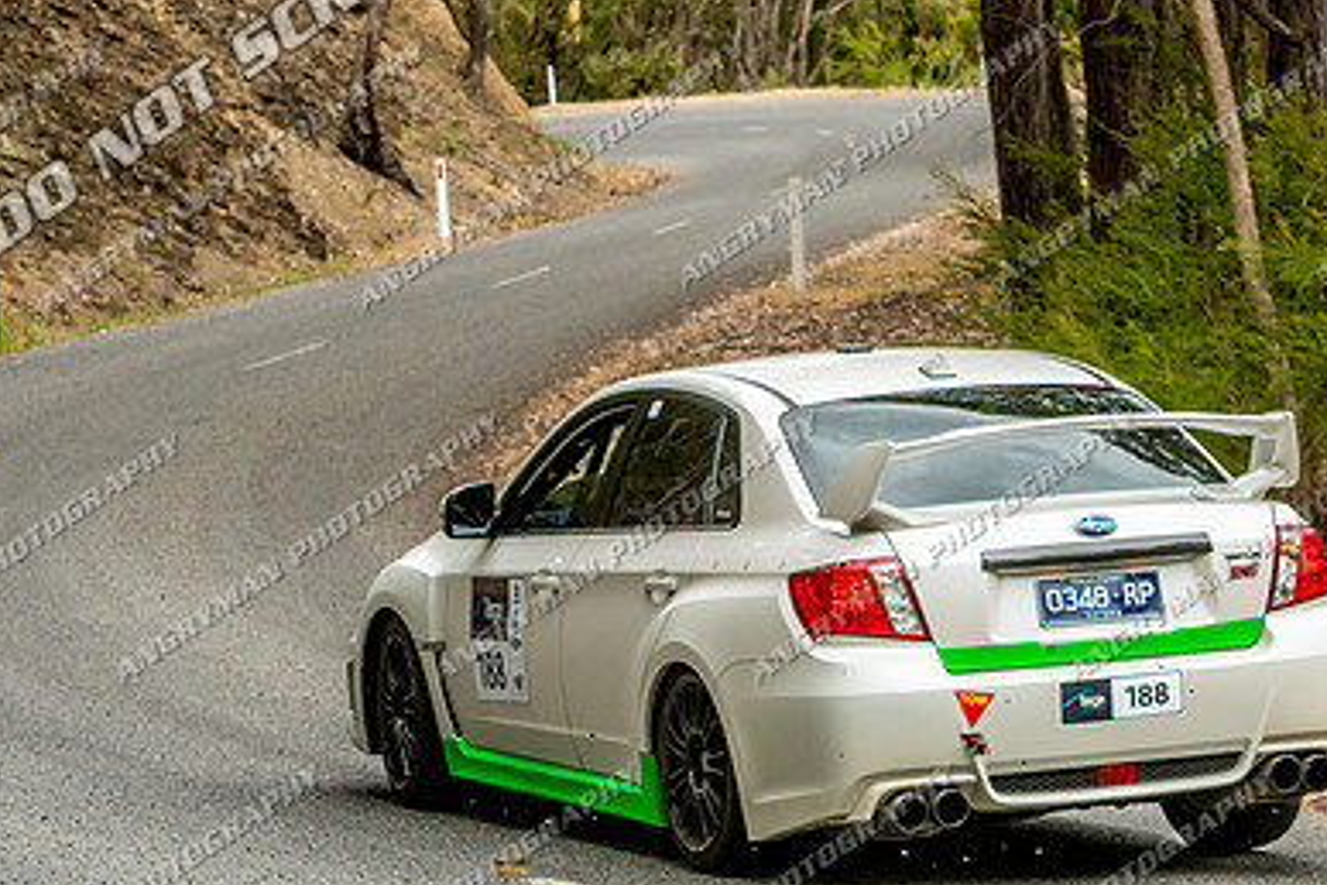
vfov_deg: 7.6
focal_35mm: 180
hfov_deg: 11.4
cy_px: 379
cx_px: 850
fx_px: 6634
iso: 250
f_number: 4.5
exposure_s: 1/1250
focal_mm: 80
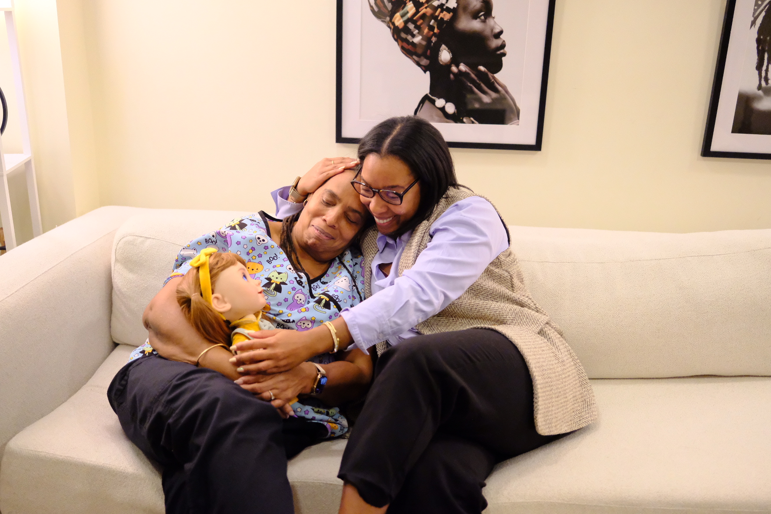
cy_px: 257
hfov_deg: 54.4
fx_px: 750
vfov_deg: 37.9
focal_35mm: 35
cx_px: 386
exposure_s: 1/240
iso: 6400
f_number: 1.4
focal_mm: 23
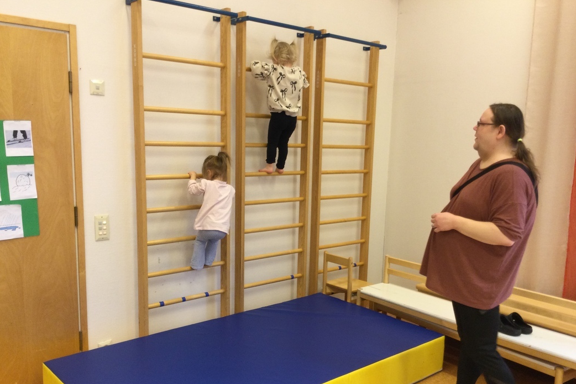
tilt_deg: -11.6
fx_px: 528
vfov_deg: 39.9
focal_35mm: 33
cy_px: 220
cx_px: 293
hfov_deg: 57.2
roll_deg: -1.3
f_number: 2.4
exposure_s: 1/33
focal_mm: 3.3
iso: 80
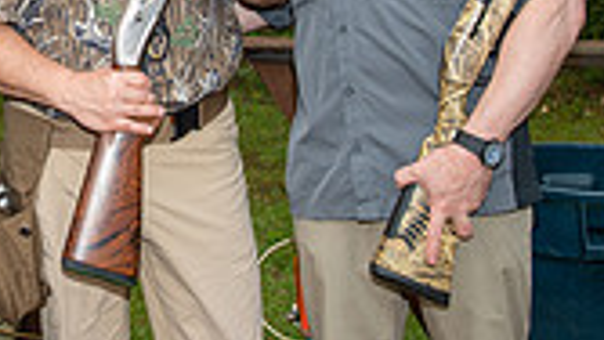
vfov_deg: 14.9
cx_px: 36
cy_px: 0
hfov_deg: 25.5
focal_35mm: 80
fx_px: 1281
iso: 125
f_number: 8
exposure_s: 1/160
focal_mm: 22
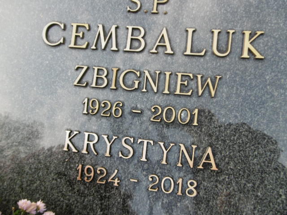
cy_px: 108
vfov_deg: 56.8
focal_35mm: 24
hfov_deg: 71.6
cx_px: 144
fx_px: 199
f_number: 3.1
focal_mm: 4.3
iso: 100
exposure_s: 1/125
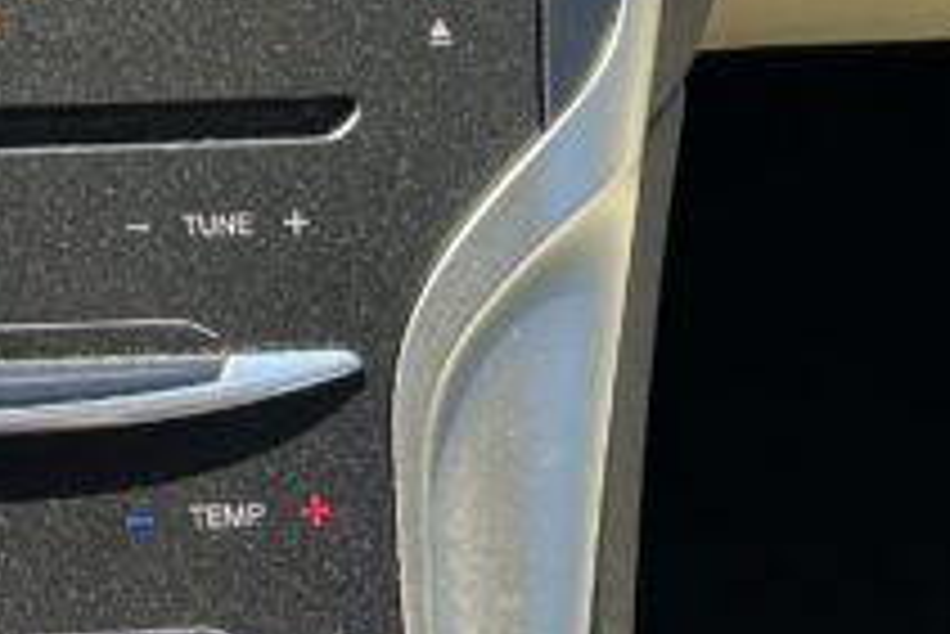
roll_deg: -2.5
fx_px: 3459
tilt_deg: -29.3
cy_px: -247
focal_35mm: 131
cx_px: -171
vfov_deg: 10.2
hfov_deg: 15.1
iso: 50
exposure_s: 1/448
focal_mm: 5.7
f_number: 1.5
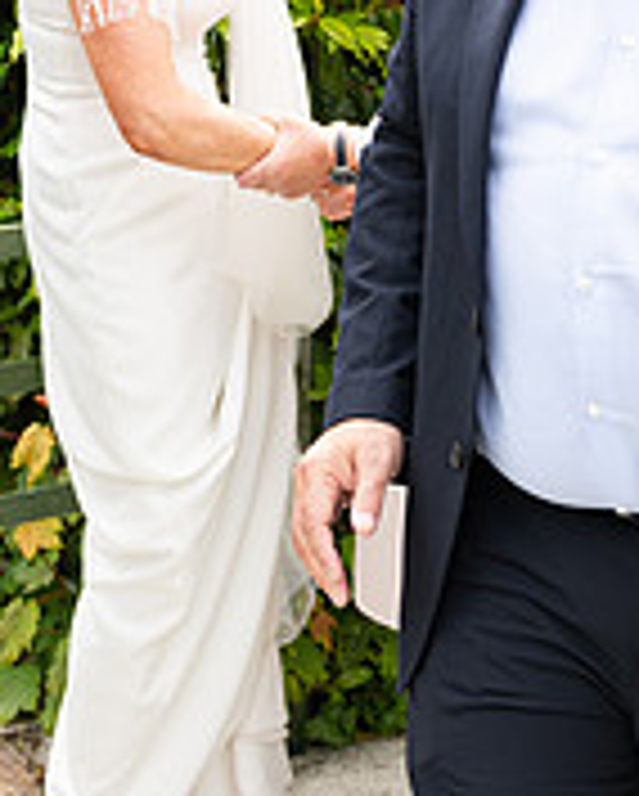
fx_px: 2100
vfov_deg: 21.0
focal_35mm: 89
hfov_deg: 17.3
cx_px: 428
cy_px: 79
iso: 250
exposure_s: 1/1600
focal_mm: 29
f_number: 3.5
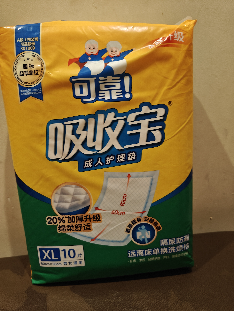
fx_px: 216
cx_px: 117
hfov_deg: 56.8
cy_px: 156
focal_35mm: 24
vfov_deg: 71.6
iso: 1000
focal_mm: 5.59
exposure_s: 1/33
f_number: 1.8
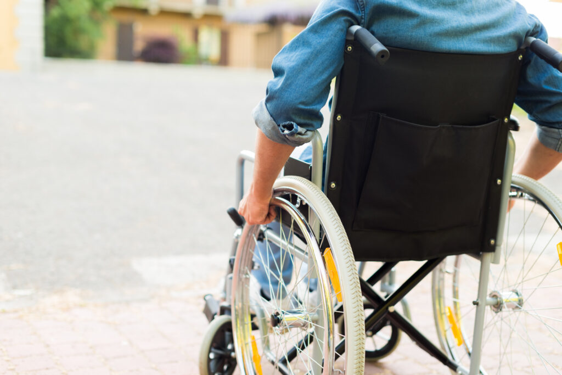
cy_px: 188
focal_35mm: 50
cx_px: 281
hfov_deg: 39.6
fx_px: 781
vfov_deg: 27.0
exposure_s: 1/100
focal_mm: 50
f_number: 2.8
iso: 220
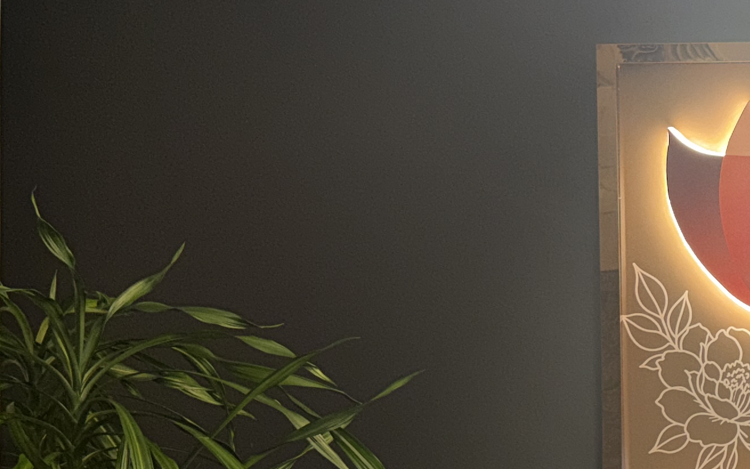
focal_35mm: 78
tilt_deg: +1.1
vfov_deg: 16.5
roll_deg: +0.6
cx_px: 1047
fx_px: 1594
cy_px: 429
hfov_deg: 22.7
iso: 64
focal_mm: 6.76
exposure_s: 1/27
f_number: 1.78
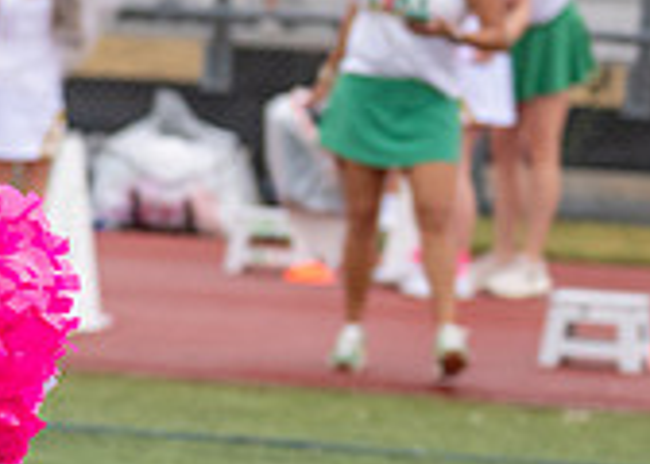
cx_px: -319
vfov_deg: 4.2
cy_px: 293
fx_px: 6369
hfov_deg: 5.8
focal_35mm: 345
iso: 500
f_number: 2.8
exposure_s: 1/2000
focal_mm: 70
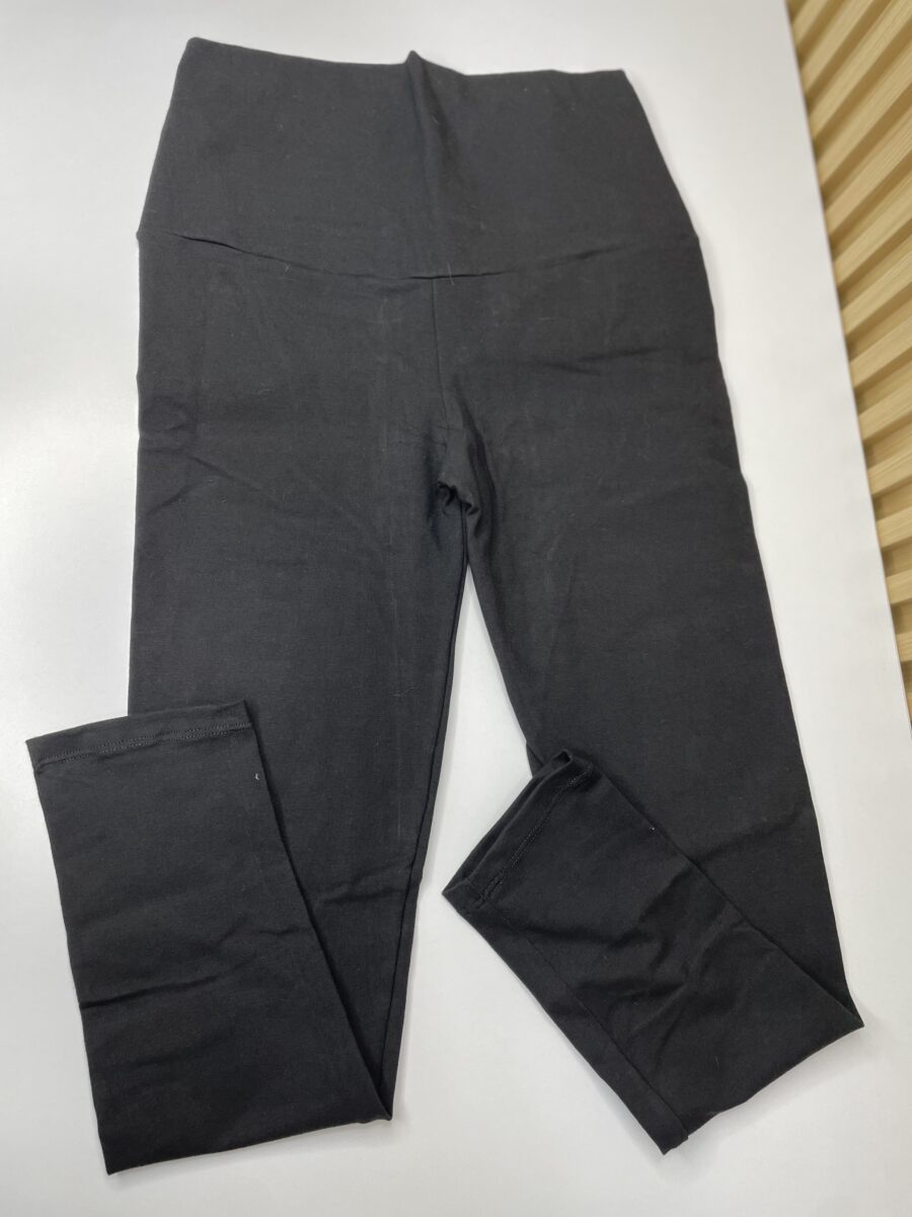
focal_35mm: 26
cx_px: 456
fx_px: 913
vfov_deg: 67.3
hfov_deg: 53.1
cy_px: 608
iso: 100
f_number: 1.6
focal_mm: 4.2
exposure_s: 1/120
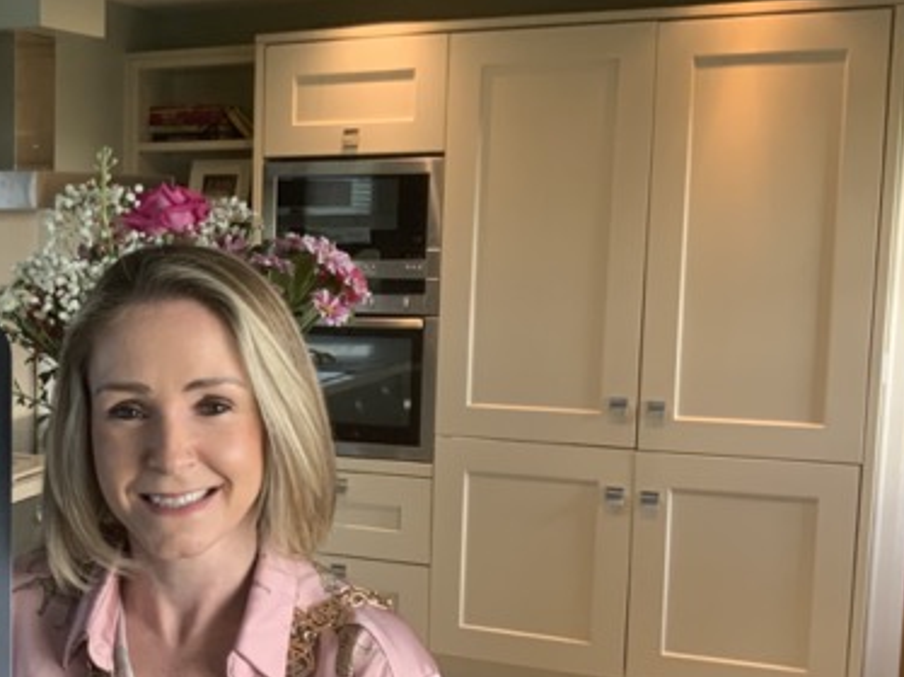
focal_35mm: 59
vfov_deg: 24.7
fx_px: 1540
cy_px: 447
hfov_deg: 30.8
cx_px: 36
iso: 64
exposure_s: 1/50
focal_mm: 3
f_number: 1.8
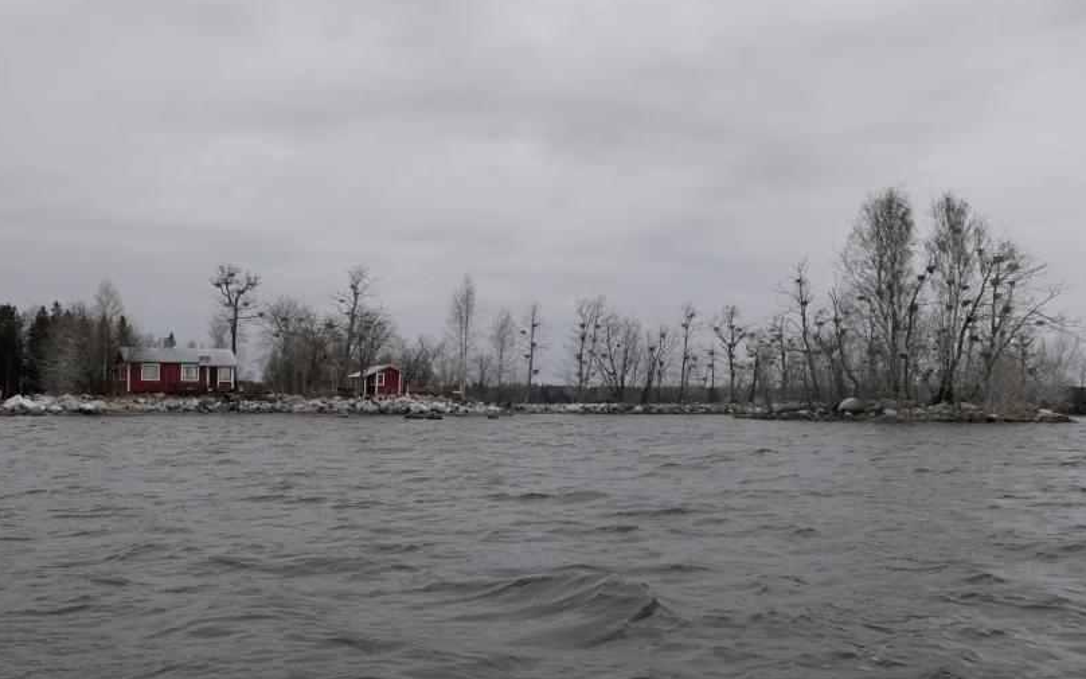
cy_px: 354
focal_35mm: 42
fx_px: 1243
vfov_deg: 30.5
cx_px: 555
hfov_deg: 47.2
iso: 1250
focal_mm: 13.7
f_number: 10
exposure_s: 1/2500
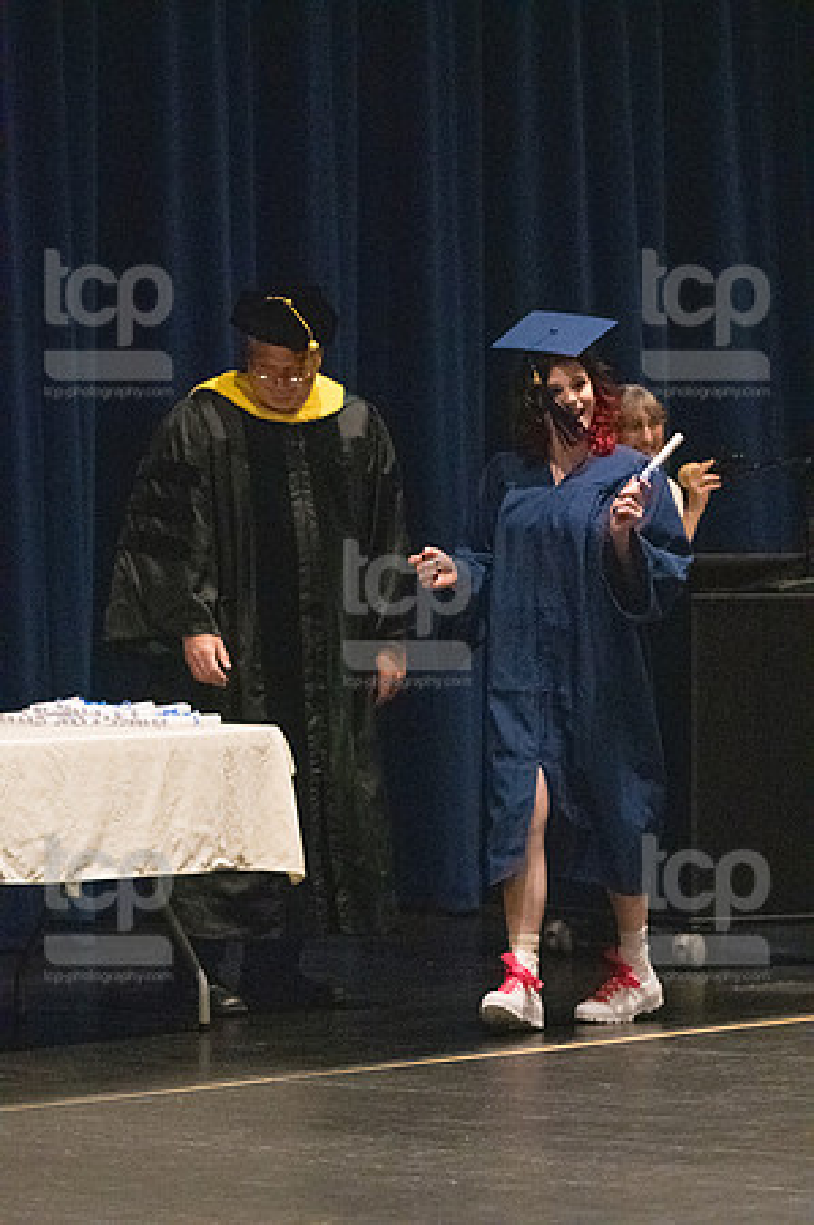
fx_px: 6629
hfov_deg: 7.0
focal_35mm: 195
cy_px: 612
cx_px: 407
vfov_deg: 10.6
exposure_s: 1/400
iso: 10000
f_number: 3.2
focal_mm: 130
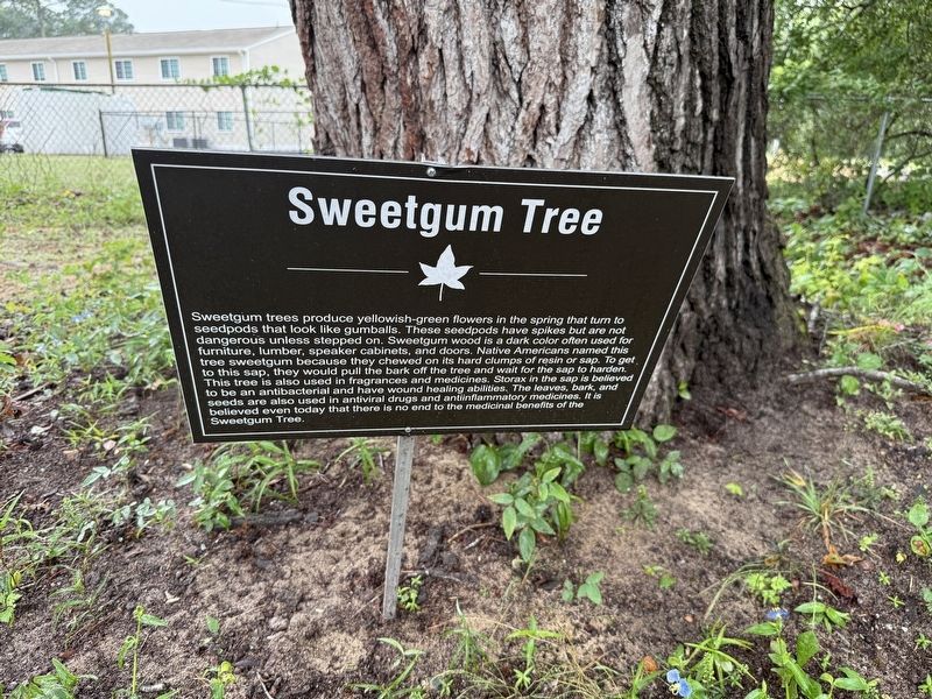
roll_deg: -2.1
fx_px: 646
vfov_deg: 56.8
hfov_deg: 71.6
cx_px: 466
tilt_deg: -18.0
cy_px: 350
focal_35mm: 24
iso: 100
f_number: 1.78
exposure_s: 1/440
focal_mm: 6.76
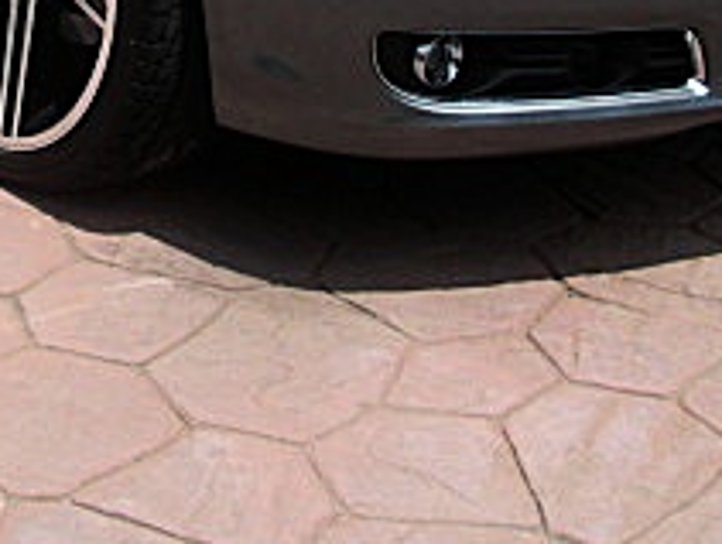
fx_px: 2277
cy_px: -250
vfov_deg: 13.0
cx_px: 21
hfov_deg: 17.6
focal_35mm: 109
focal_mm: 6.3
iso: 50
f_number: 2.8
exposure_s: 1/800
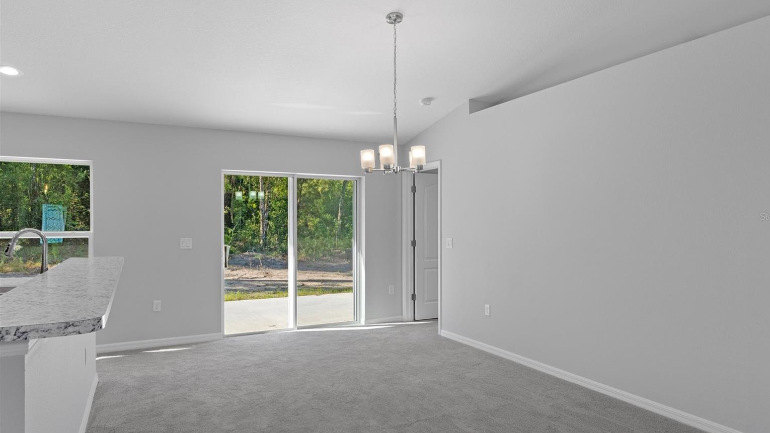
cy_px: 216
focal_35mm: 23
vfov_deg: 49.5
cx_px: 402
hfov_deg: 78.6
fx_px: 470
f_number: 8
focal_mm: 14
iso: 320
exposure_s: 1/8
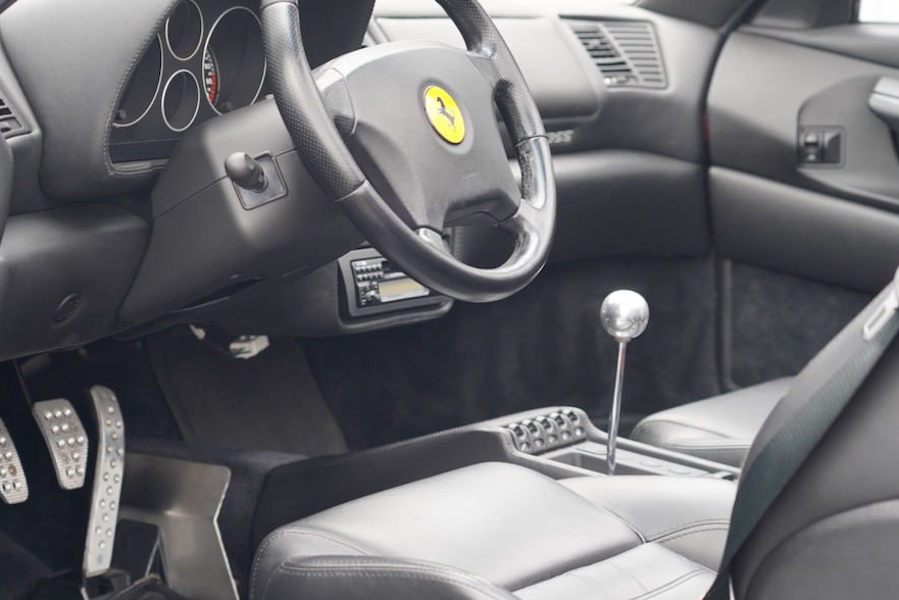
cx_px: 407
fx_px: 2723
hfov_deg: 18.7
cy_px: 215
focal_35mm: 109
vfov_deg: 12.6
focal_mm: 75
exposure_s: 1/80
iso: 320
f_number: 4
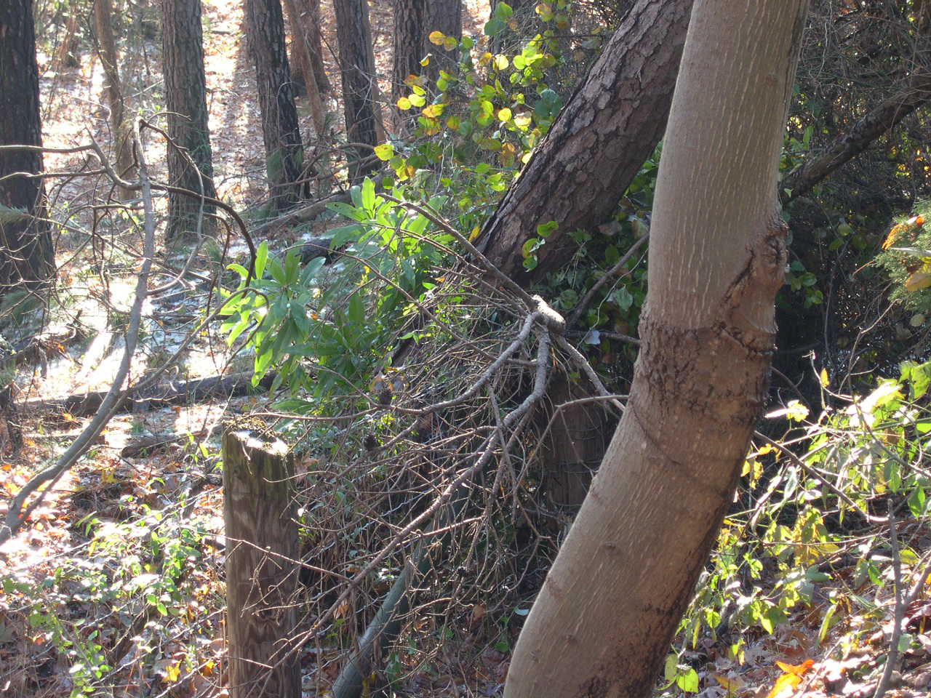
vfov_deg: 13.0
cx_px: 466
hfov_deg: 17.3
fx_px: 3066
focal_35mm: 114
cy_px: 349
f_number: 4.9
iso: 159
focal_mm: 24
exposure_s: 1/30
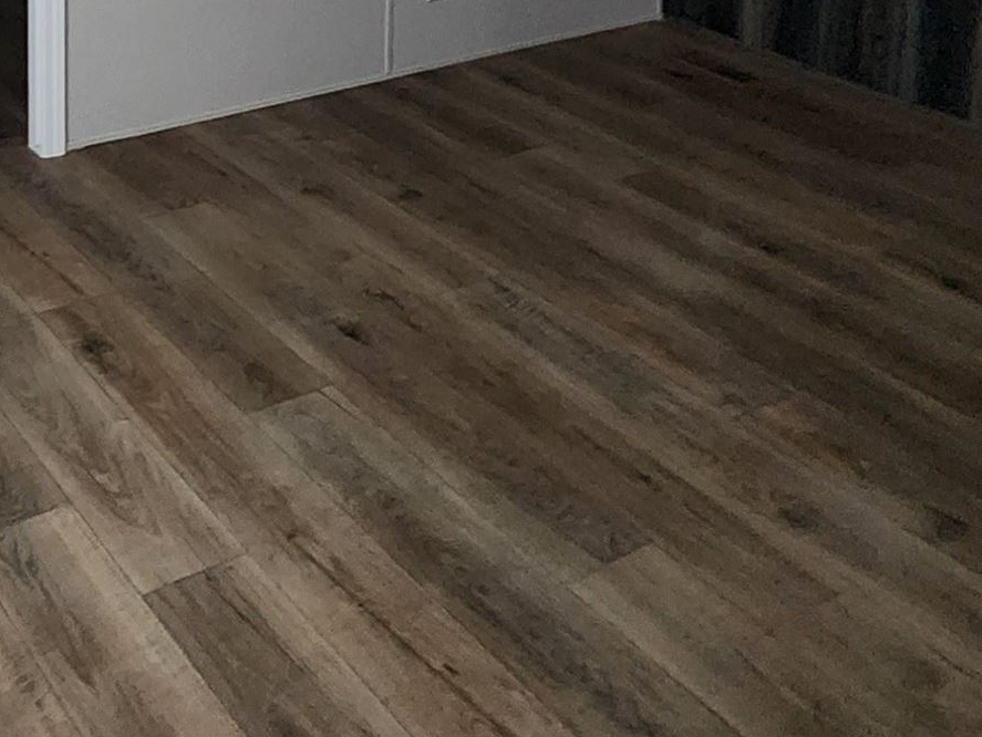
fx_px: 1277
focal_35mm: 45
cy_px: -243
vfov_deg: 26.7
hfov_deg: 39.2
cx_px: 104
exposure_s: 1/30
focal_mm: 2.2
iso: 320
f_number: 2.2
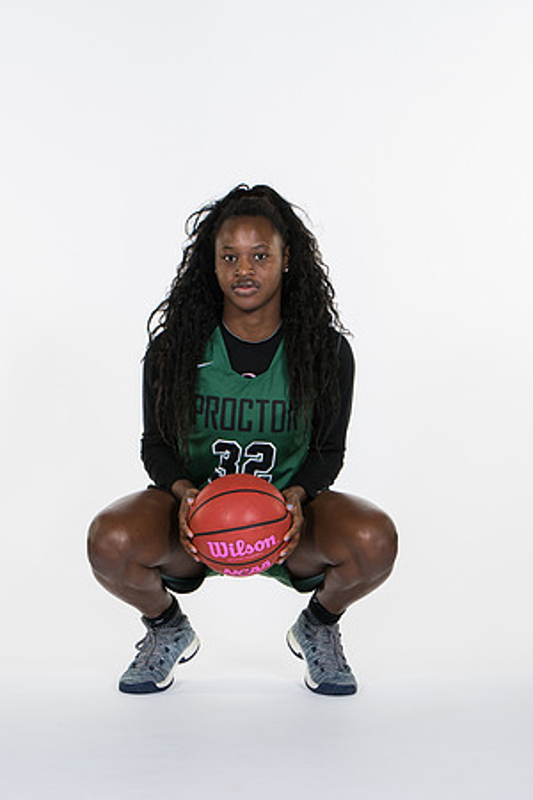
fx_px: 2865
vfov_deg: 15.9
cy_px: 400
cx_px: 266
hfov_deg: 10.6
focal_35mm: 129
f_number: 6.3
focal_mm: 86
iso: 200
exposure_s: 1/160
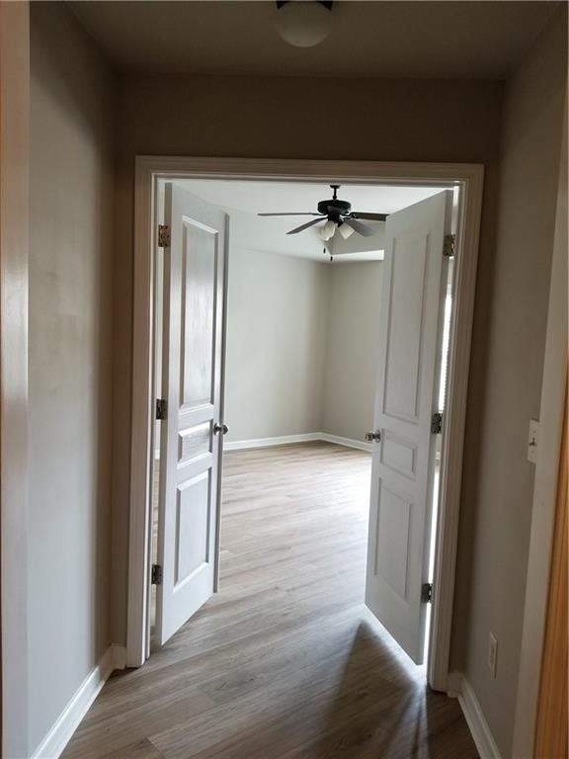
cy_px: 380
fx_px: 570
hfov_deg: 53.1
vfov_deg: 67.3
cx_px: 284
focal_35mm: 26
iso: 200
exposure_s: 1/30
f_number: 1.7
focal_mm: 4.3
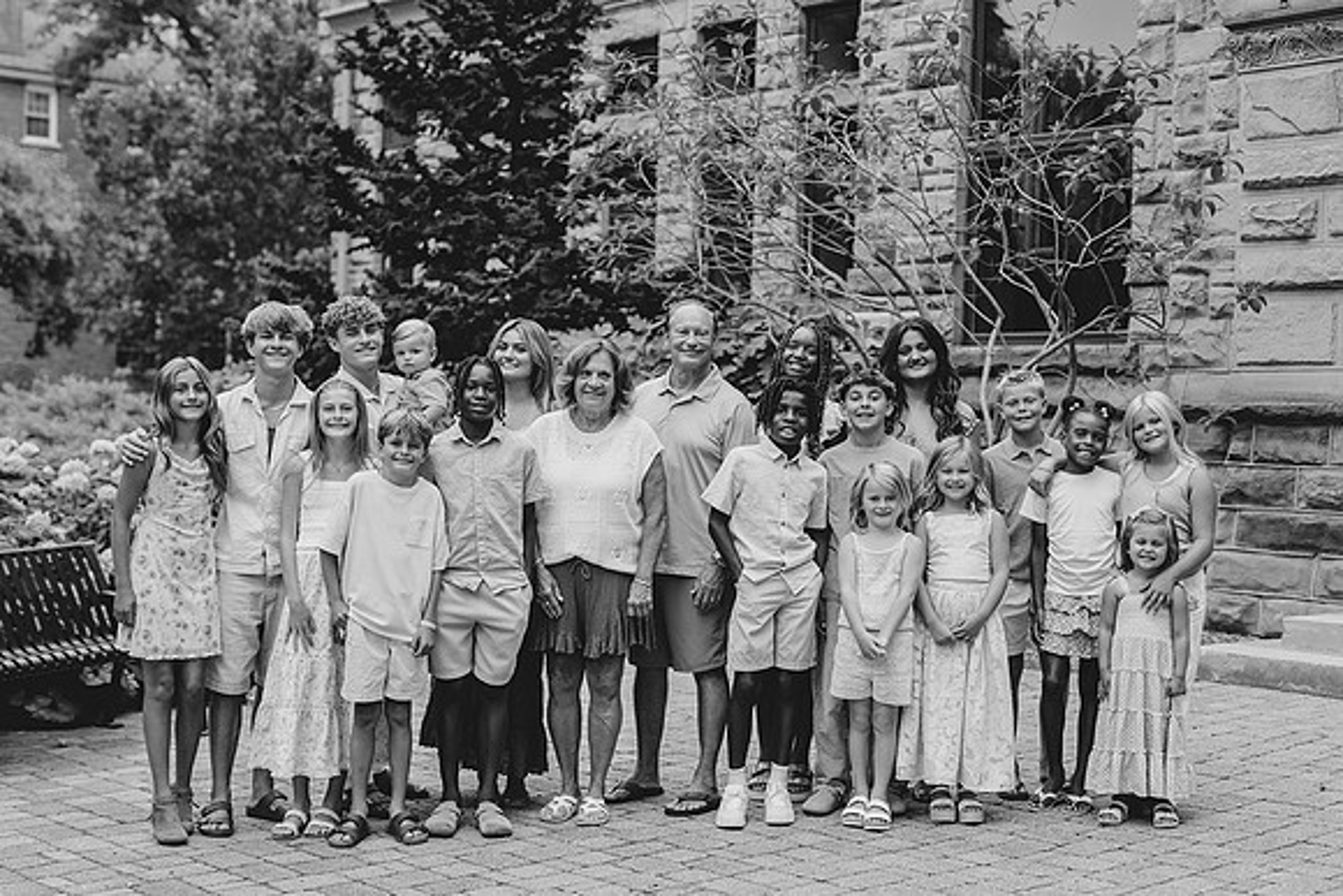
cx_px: 735
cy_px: 464
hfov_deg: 36.4
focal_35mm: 55
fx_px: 2042
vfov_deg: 24.7
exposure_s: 1/400
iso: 1000
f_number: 2.8
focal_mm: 50
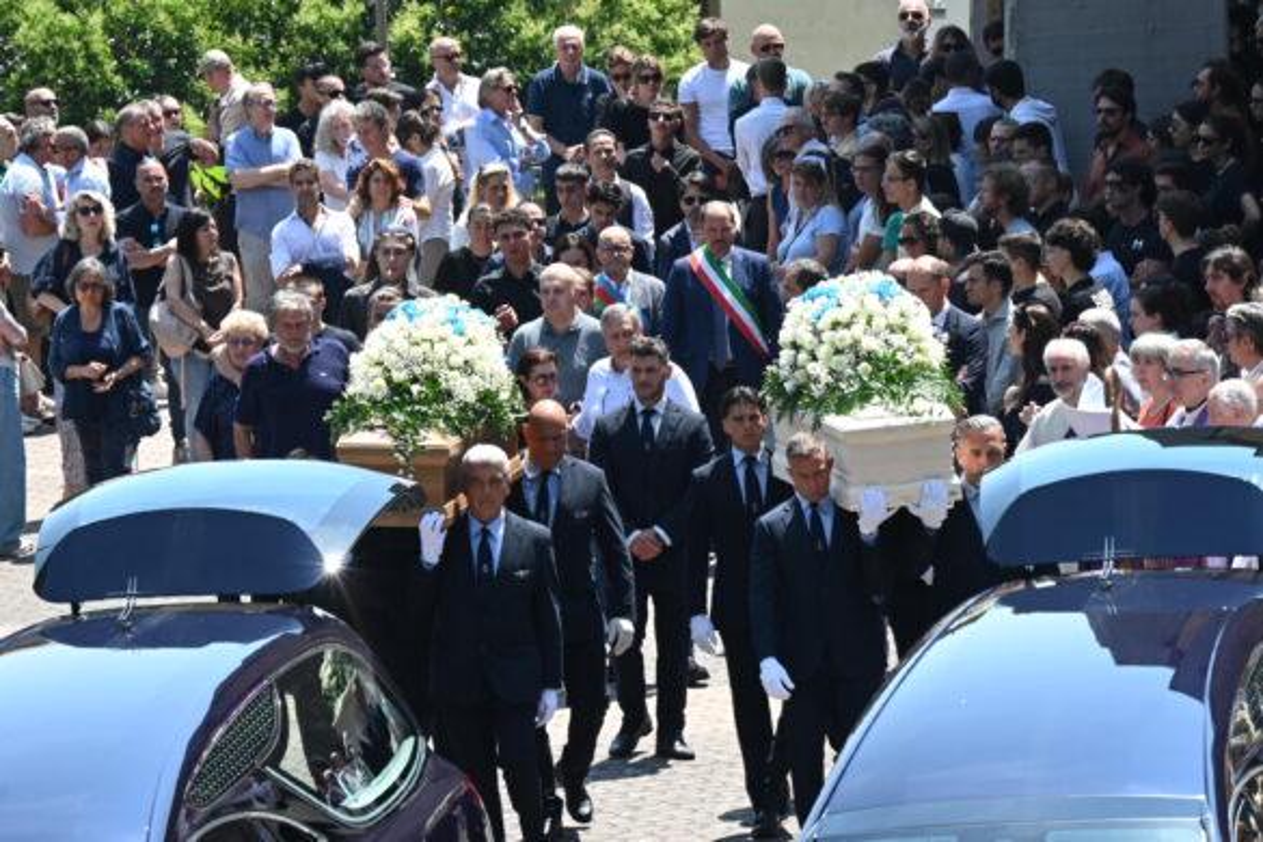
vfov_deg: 4.8
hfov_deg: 7.2
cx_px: 632
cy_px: 421
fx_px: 9998
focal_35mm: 285
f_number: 9
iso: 640
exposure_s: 1/500
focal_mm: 190
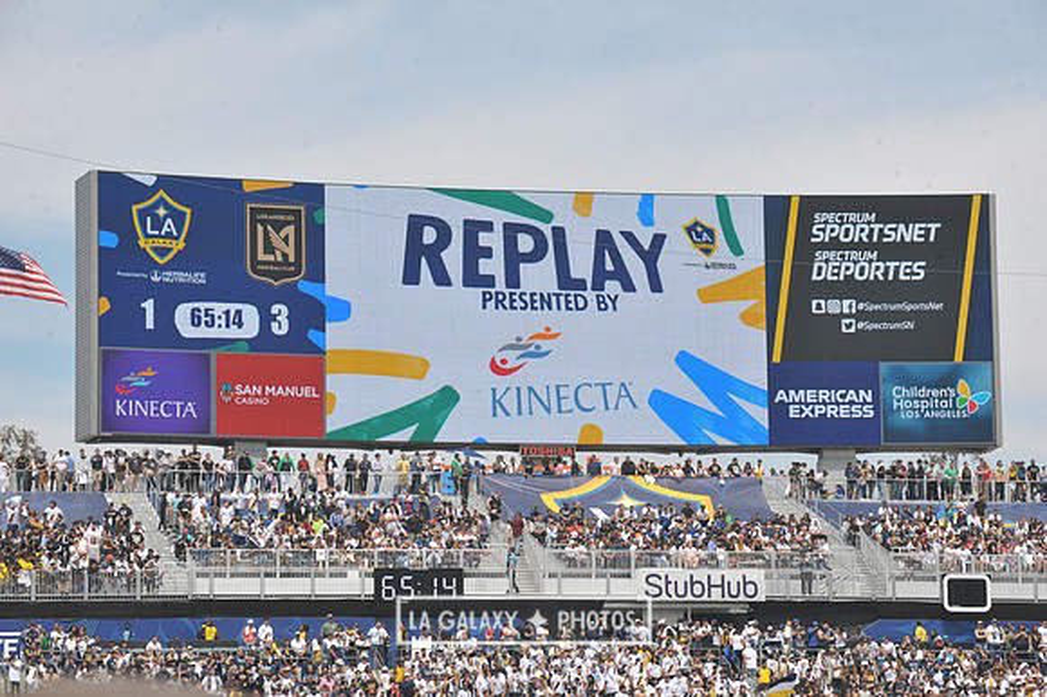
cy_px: 348
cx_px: 524
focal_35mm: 130
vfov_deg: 10.5
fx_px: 3779
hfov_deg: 15.8
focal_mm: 130
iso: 320
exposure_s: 1/500
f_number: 11
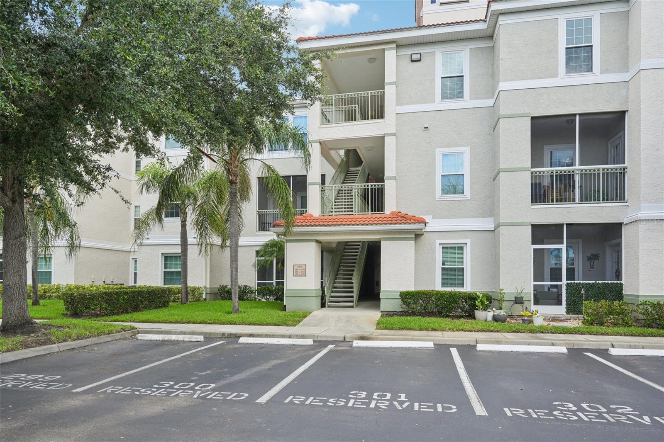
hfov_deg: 76.1
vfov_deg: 55.1
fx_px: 424
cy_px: 221
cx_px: 332
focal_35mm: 23
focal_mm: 23
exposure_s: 1/350
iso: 400
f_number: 8
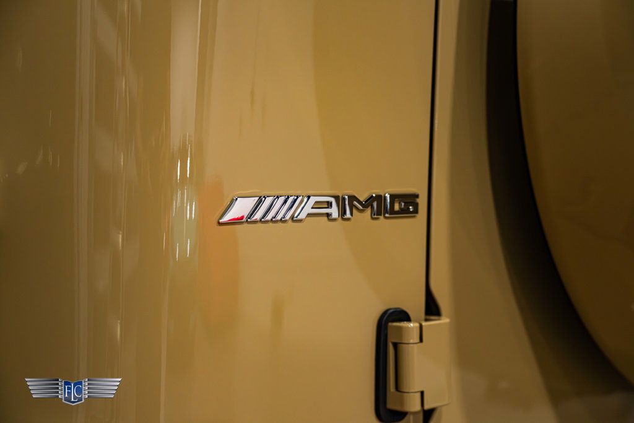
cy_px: 212
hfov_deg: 32.9
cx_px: 317
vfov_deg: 22.3
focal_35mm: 61
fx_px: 1074
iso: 1600
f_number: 4
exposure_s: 1/100
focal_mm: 61
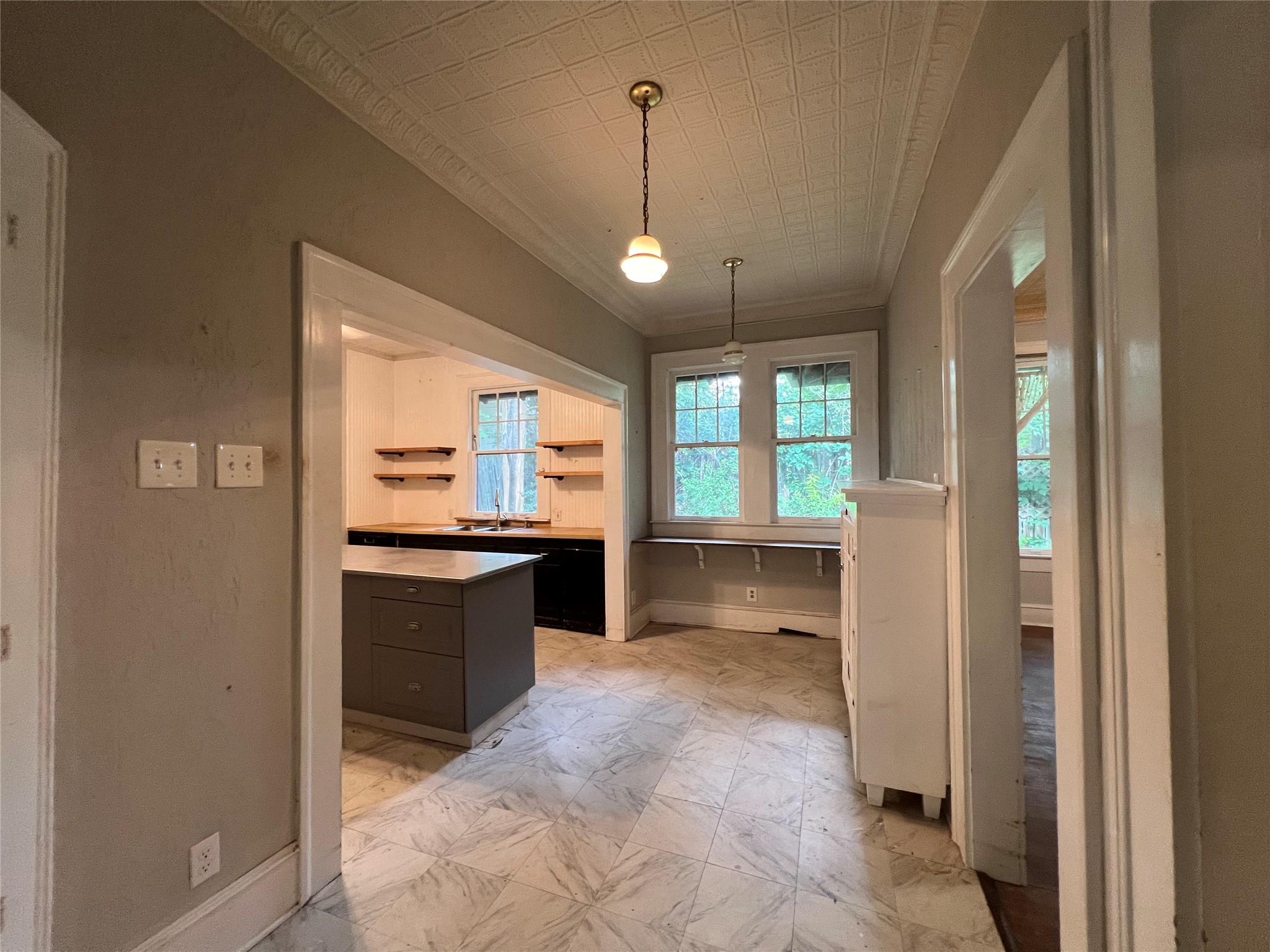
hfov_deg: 106.2
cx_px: 635
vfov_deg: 89.9
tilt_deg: -1.3
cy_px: 476
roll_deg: -0.1
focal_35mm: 13
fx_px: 477
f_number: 1.8
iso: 250
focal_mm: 1.57
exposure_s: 1/60
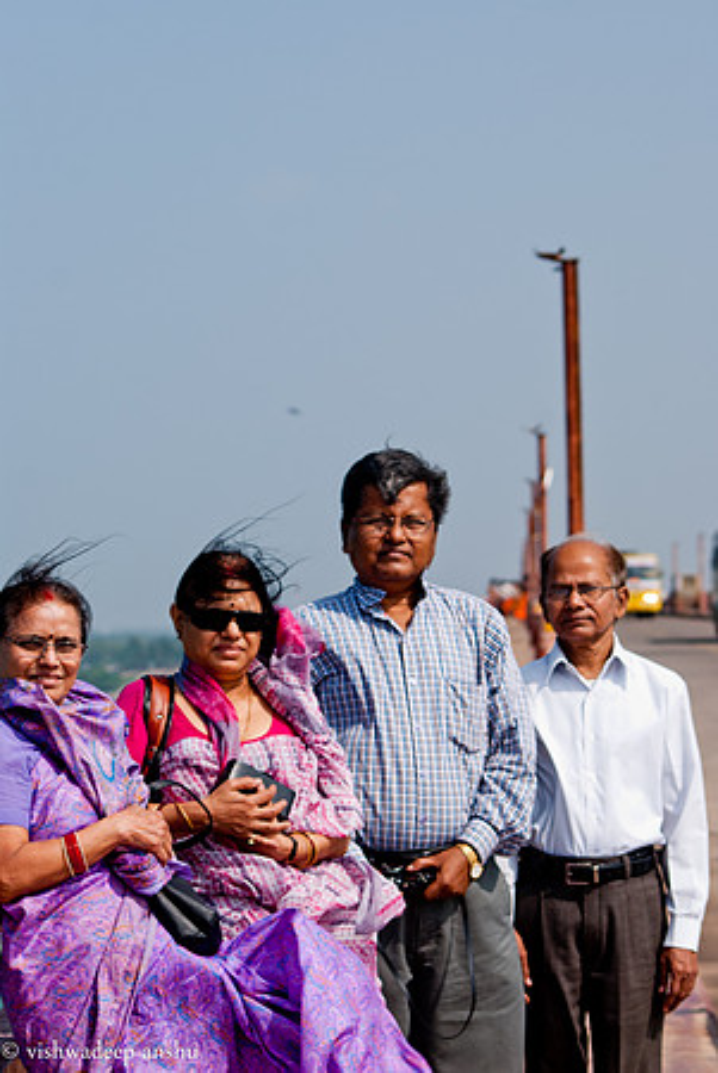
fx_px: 3134
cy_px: 536
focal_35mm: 105
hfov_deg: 13.1
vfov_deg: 19.4
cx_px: 359
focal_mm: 70
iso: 100
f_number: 6.3
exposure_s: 1/640
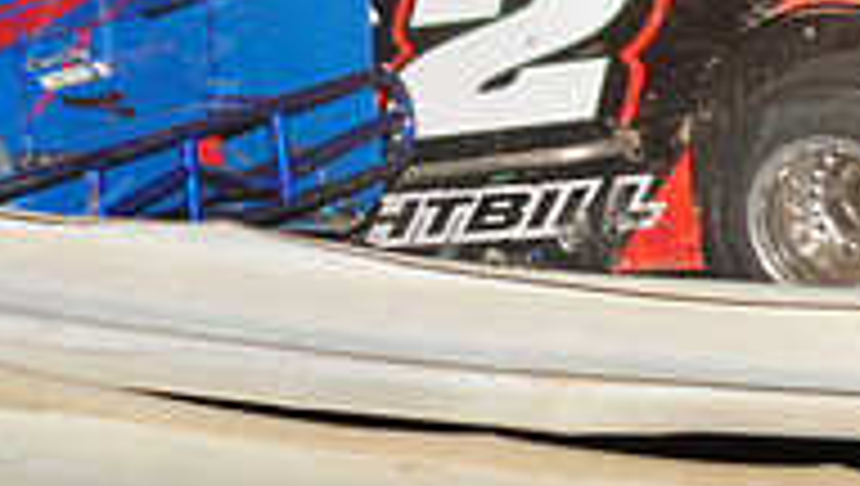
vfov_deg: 4.8
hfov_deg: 8.4
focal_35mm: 254
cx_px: -36
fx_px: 5799
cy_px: -328
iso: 800
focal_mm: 80
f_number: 6.3
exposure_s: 1/320
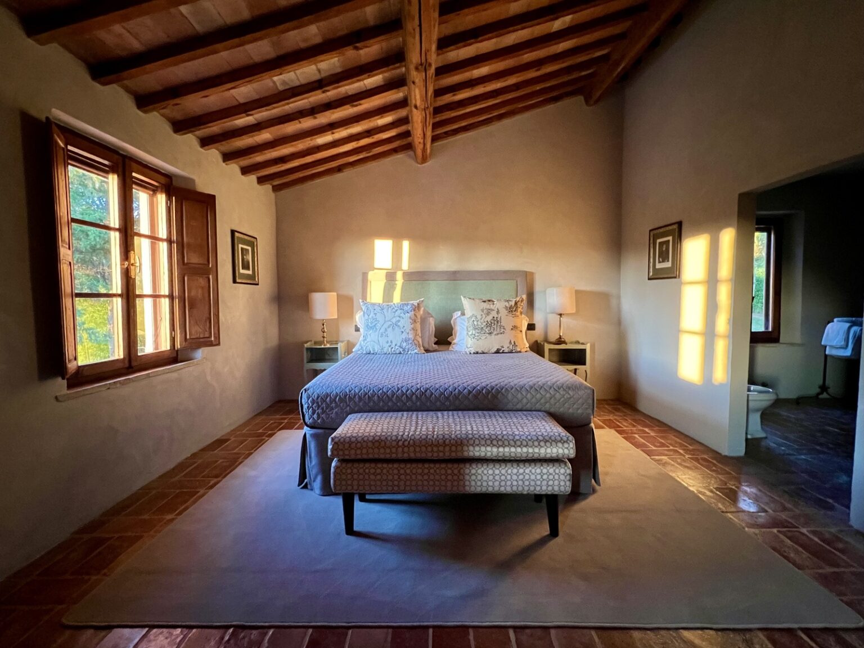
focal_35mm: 13
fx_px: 324
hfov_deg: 106.2
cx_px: 432
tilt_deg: -4.2
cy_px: 324
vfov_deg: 89.9
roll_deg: +2.7
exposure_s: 1/60
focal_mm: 1.57
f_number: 1.8
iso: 1000
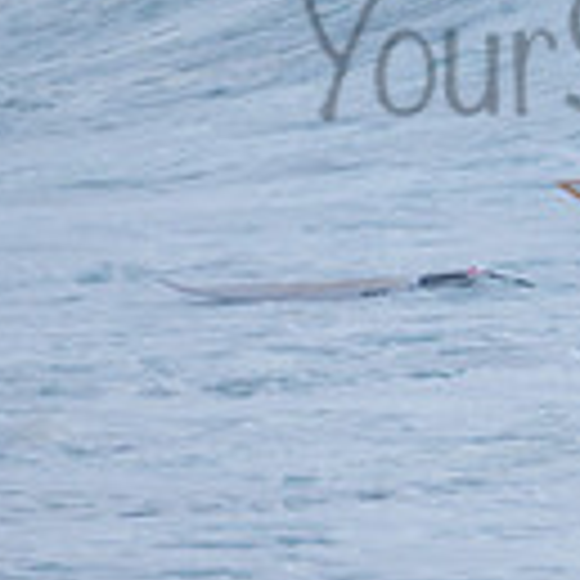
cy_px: 11
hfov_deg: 0.6
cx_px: 764
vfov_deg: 0.6
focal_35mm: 2748
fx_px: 52092
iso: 220
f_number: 5.6
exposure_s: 1/1250
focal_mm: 480
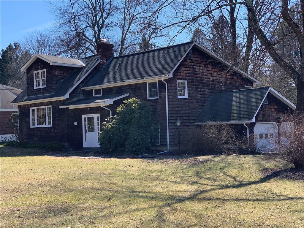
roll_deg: +1.9
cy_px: 114
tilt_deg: +4.3
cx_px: 152
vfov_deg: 28.0
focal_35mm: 52
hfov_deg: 36.8
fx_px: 457
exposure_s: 1/444
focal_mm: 6
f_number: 2.4
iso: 16
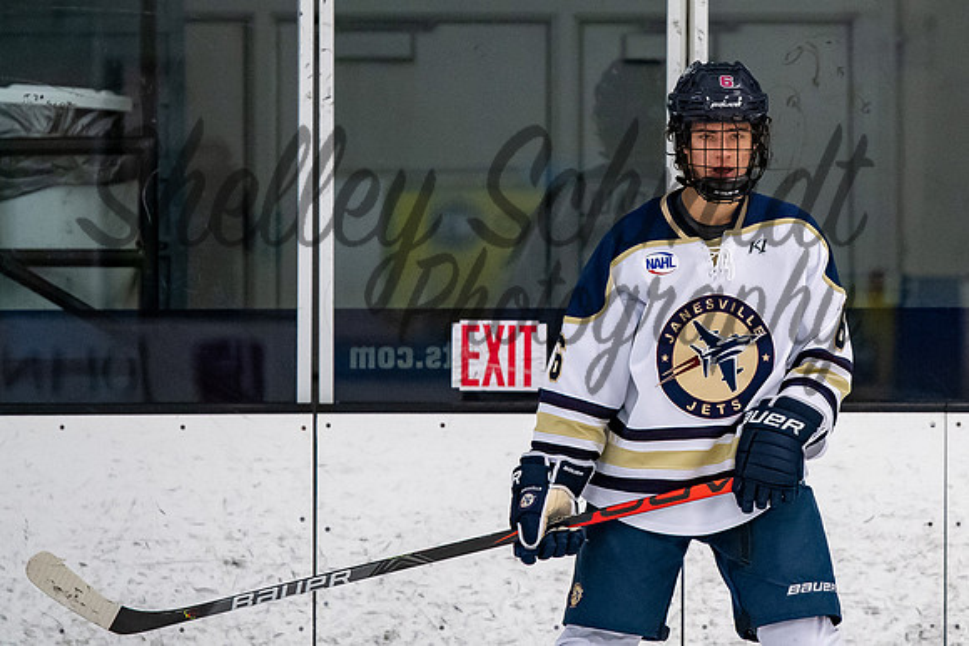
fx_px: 11187
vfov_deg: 3.3
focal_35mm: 416
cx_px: 680
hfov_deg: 5.0
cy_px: 207
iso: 2000
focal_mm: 195
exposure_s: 1/800
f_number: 3.5
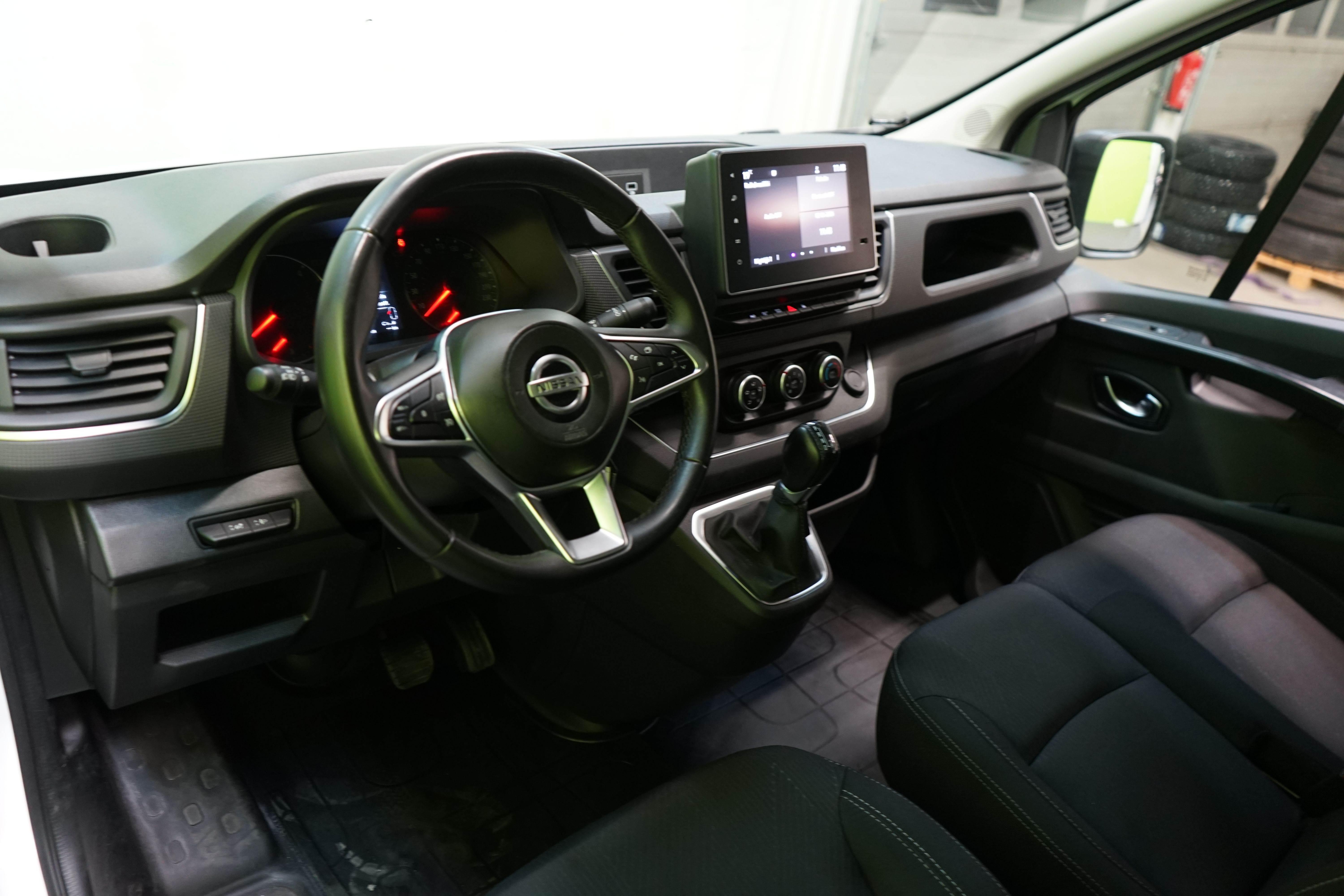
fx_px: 1045
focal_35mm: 28
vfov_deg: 46.4
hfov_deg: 65.5
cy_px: 448
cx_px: 672
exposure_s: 1/30
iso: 1000
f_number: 3.5
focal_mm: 28
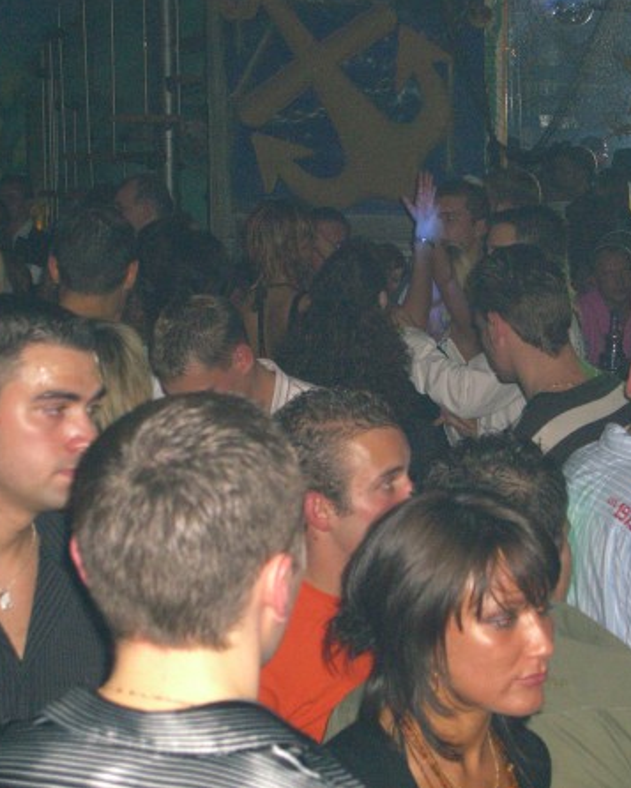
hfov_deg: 14.7
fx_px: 2450
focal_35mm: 105
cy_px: 392
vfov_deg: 18.3
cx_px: 391
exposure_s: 1/60
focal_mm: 16.6
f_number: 4.4
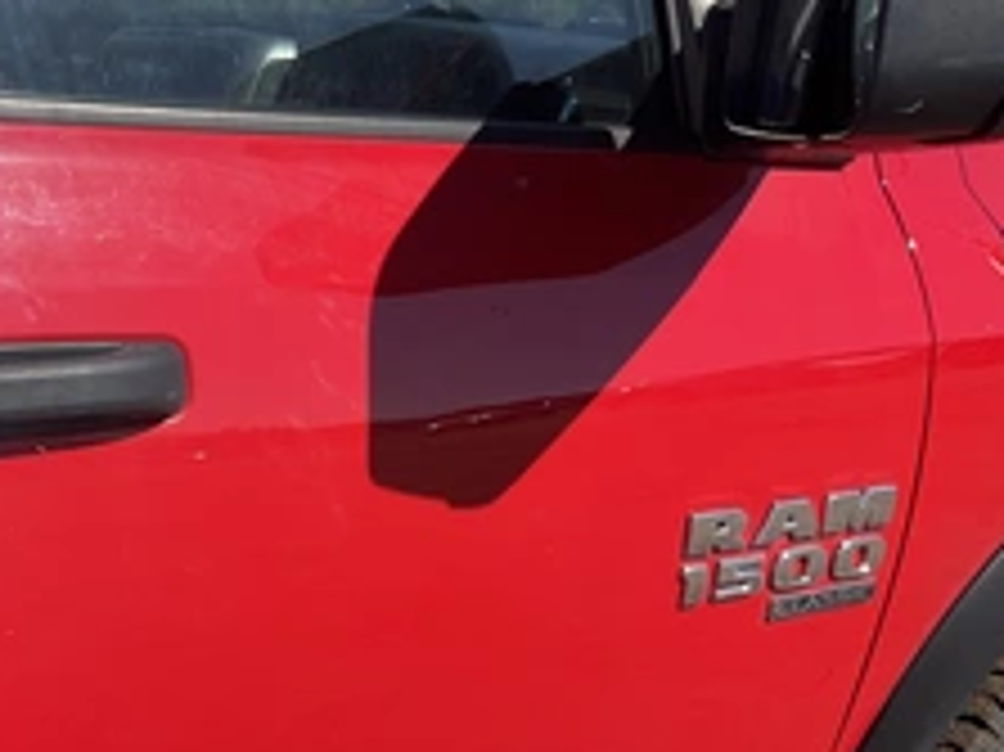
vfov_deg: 27.4
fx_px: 1507
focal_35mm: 52
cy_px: 603
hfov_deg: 36.1
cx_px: 275
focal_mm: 3
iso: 25
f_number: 1.8
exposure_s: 1/1098
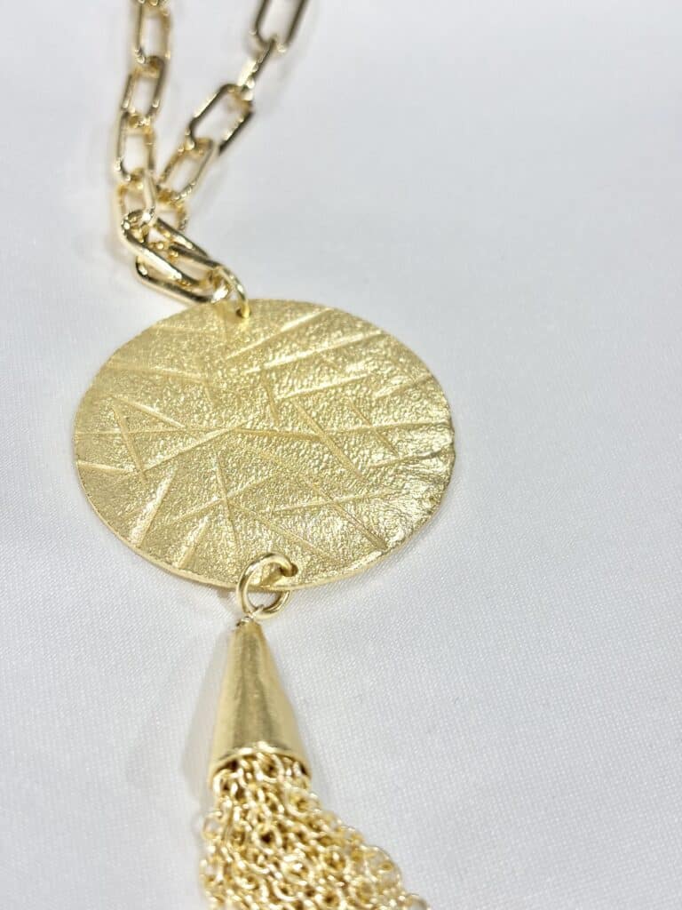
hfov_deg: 28.0
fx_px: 1366
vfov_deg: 36.8
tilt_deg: -42.9
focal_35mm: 52
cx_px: 341
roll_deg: +3.5
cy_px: 455
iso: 32
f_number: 1.6
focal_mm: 5.96
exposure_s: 1/288
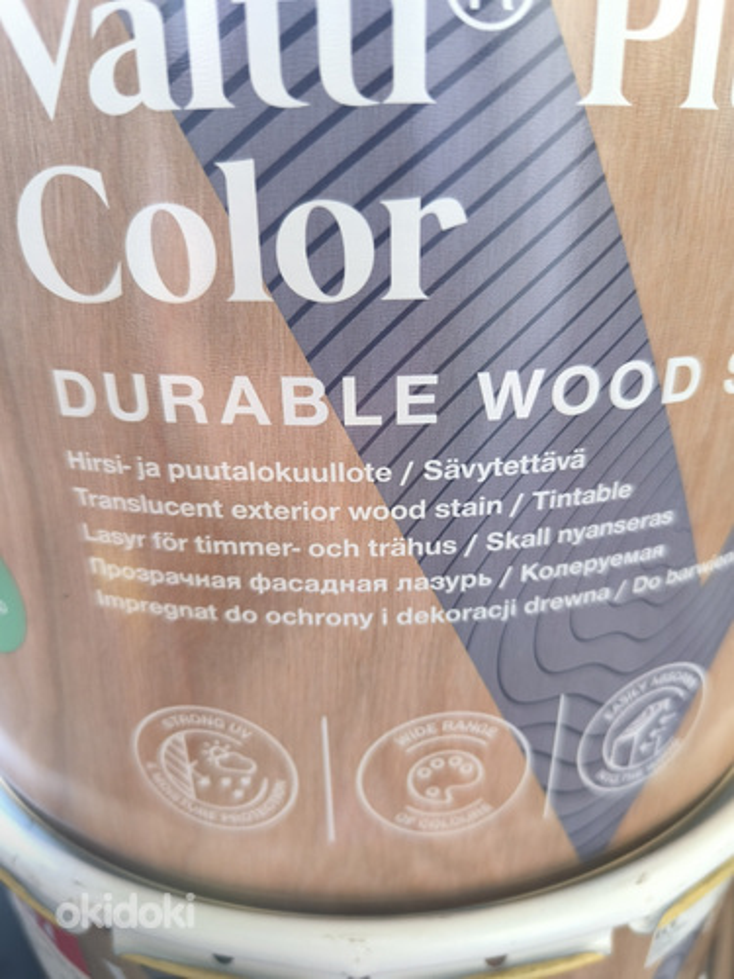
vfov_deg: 73.9
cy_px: 490
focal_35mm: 23
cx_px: 367
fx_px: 650
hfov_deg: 58.9
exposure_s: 1/25
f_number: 1.65
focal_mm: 6.14
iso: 1000
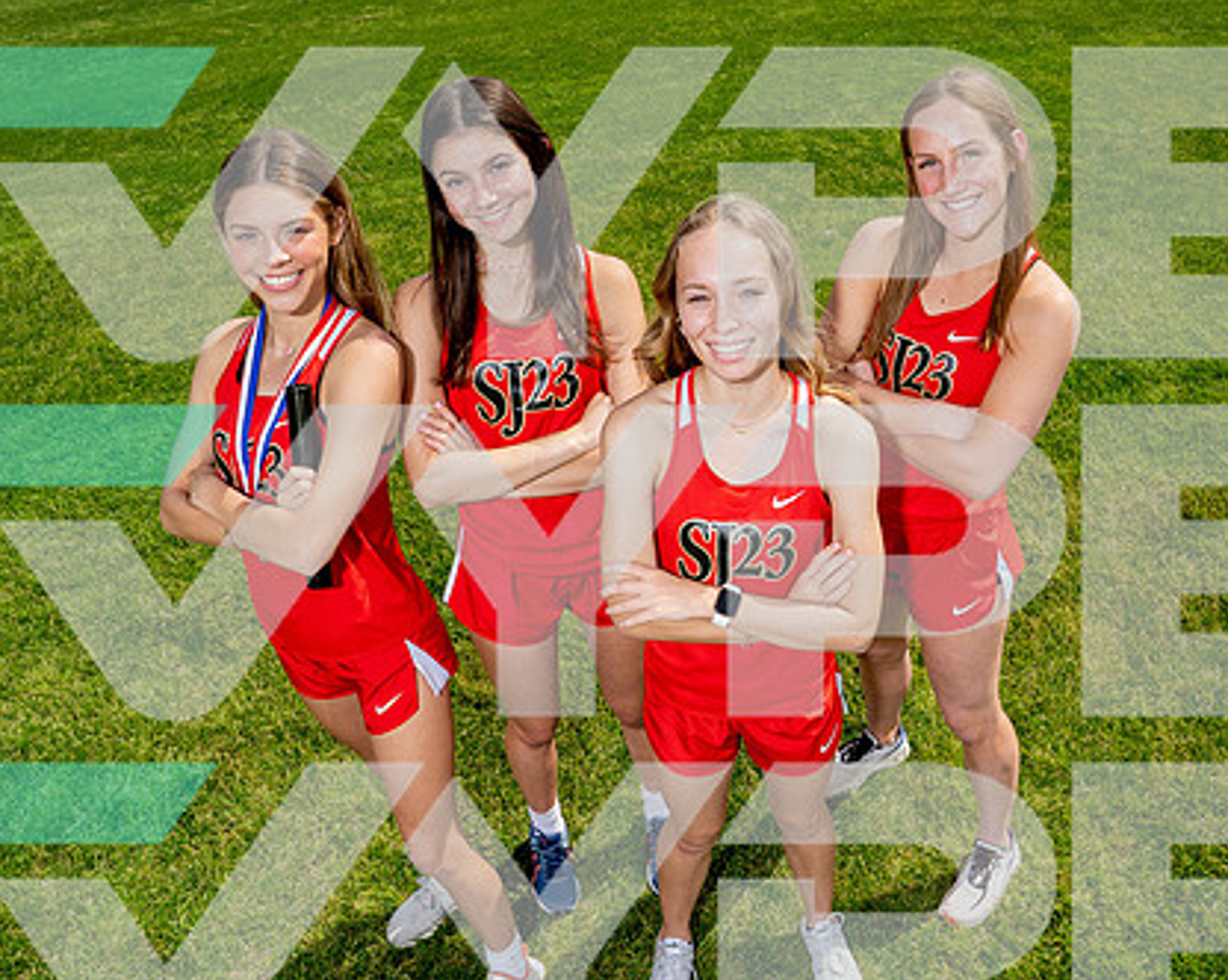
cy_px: 583
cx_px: 672
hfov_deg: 57.1
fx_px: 1126
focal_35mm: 31
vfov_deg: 46.8
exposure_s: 1/250
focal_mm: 22
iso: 320
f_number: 16
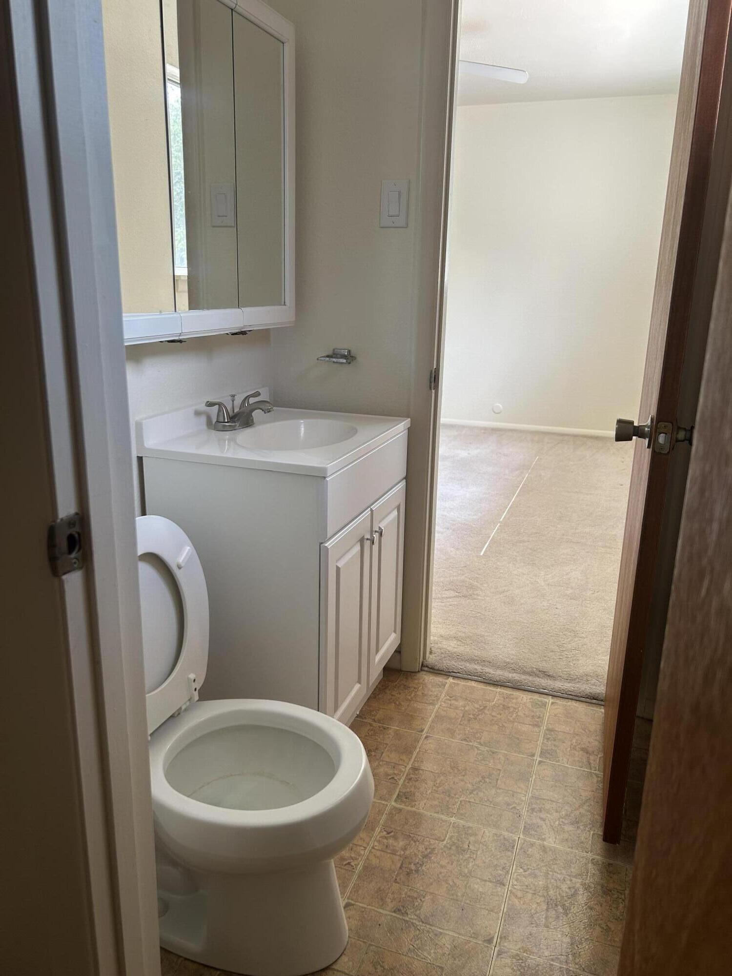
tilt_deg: -15.8
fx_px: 733
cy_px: 488
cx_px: 366
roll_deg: -1.4
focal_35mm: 26
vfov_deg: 67.3
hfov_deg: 53.1
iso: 40
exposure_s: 1/121
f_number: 1.5
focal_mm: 5.7
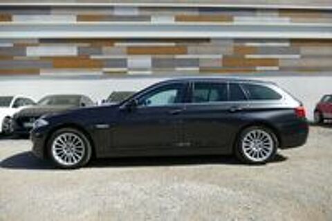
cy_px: 110
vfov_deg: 51.2
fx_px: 230
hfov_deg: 71.6
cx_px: 166
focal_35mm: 25
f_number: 2.8
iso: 125
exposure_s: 1/1600
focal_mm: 9.12
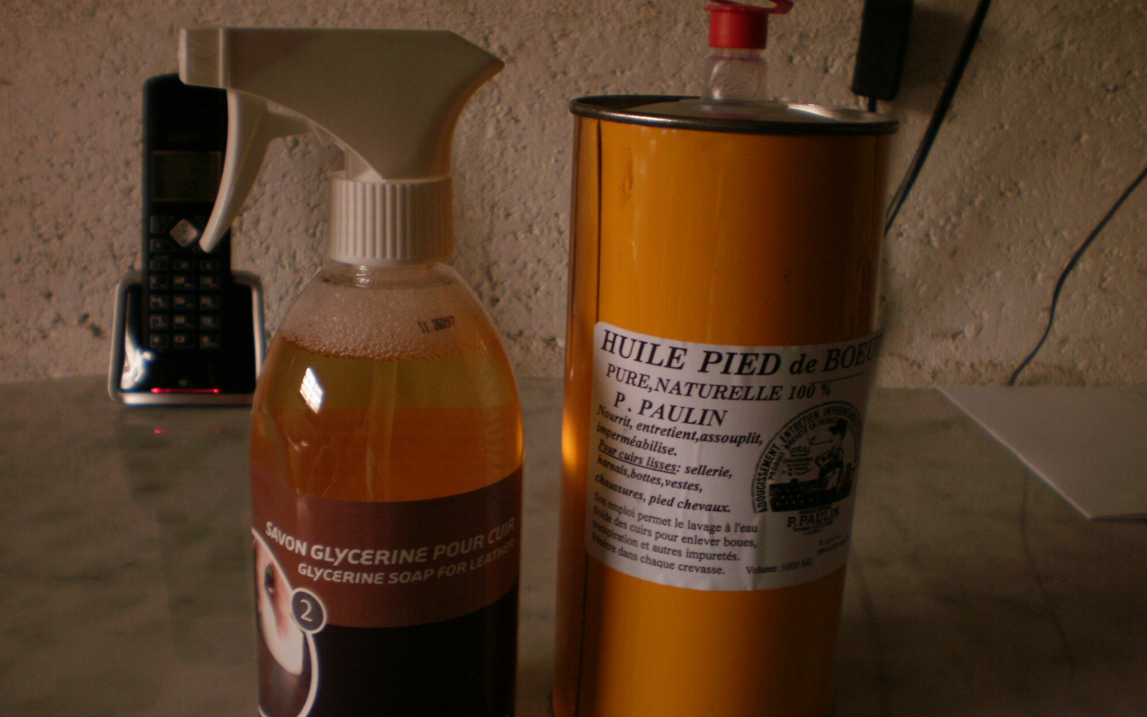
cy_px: 414
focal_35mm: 39
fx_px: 1219
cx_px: 579
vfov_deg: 32.7
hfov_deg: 50.4
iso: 125
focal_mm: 6.3
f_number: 3.1
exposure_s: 1/13
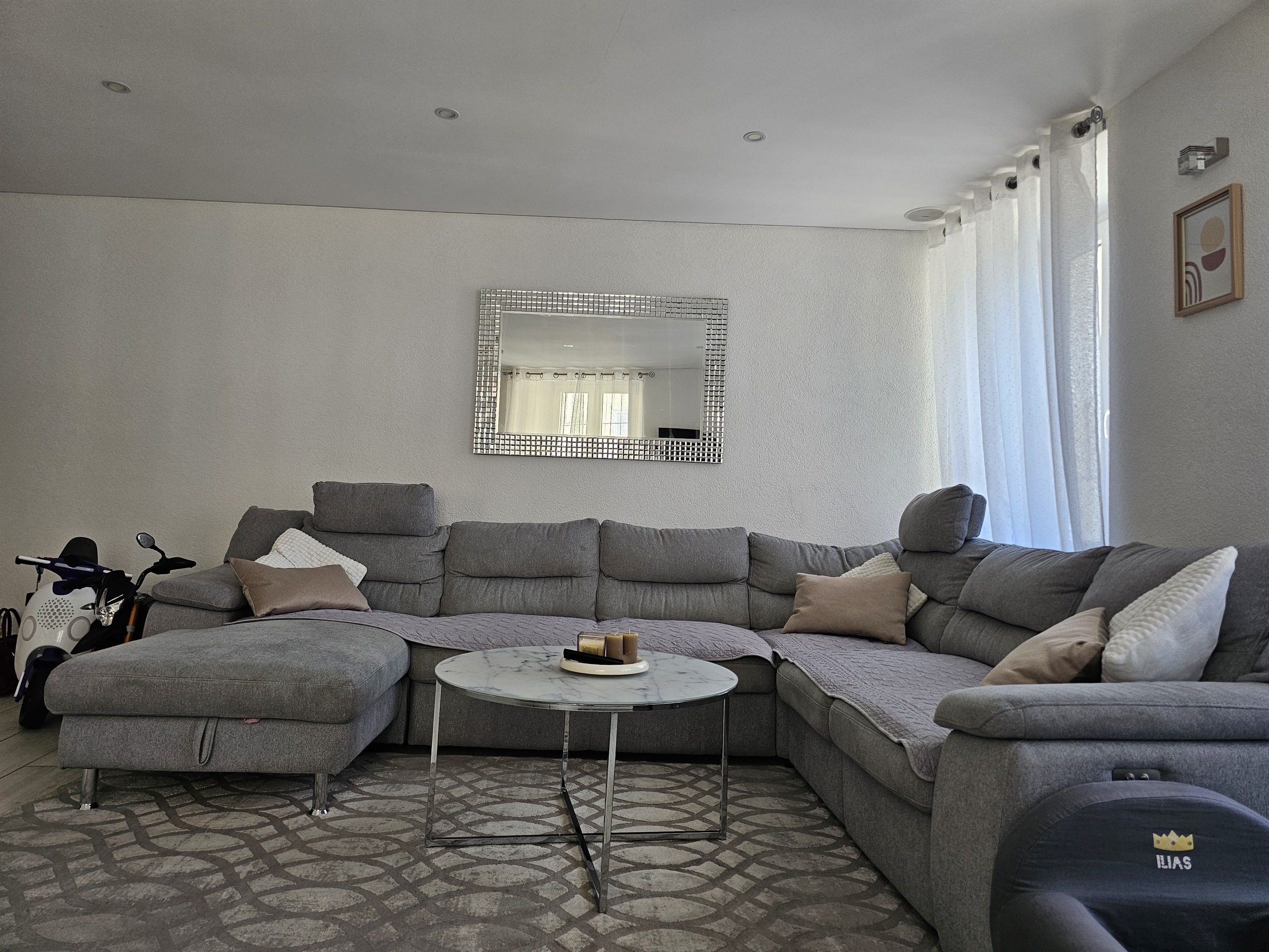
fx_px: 843
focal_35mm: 23
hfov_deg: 73.9
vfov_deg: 58.9
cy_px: 476
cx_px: 634
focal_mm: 6.3
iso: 100
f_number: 1.7
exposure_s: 1/120
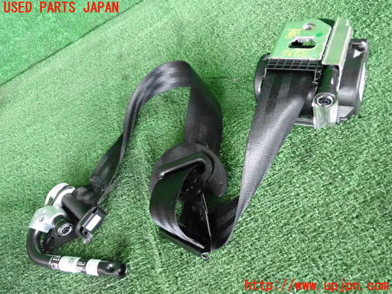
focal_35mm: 32
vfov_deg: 44.2
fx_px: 362
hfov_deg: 56.8
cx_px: 196
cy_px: 147
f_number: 2.4
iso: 3200
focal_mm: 5.79
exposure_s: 1/125
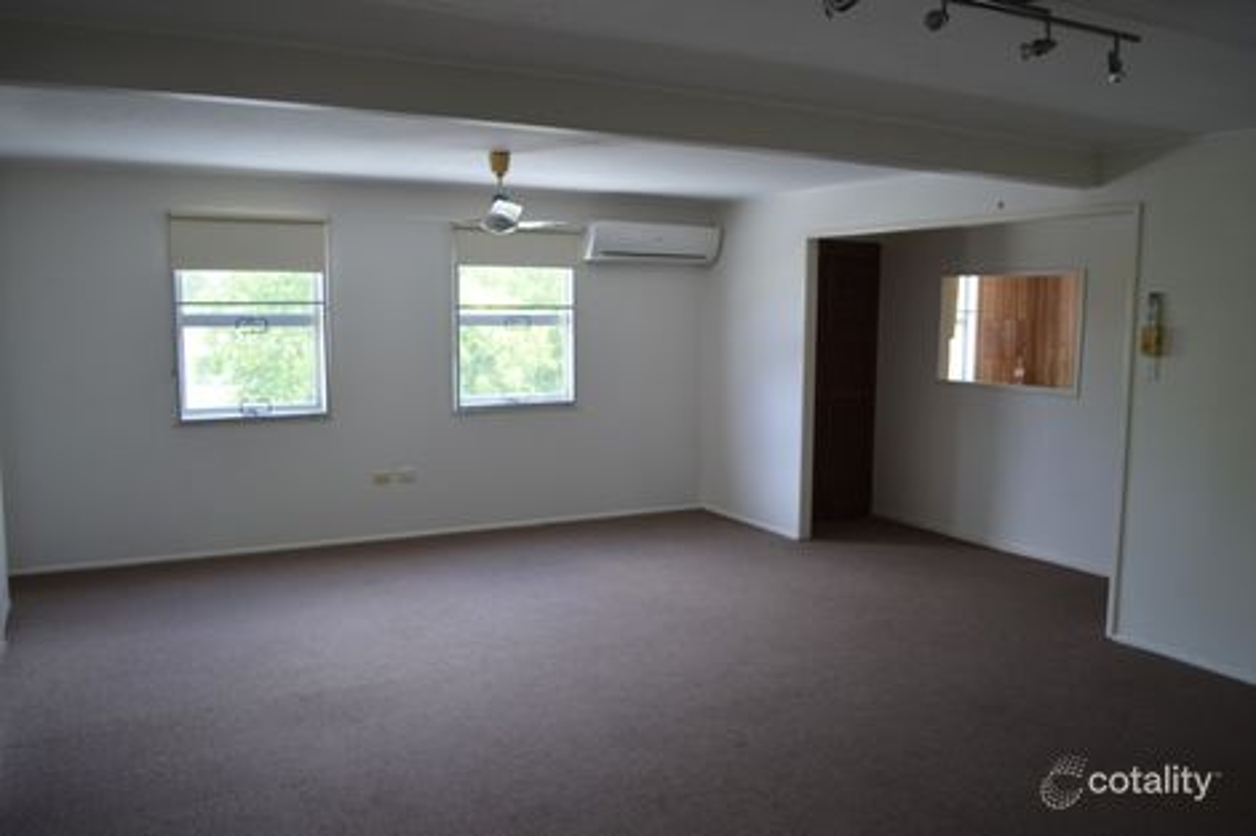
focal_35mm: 30
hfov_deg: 61.9
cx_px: 628
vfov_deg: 43.6
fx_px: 1046
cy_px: 418
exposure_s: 1/60
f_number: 4
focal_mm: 20
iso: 400
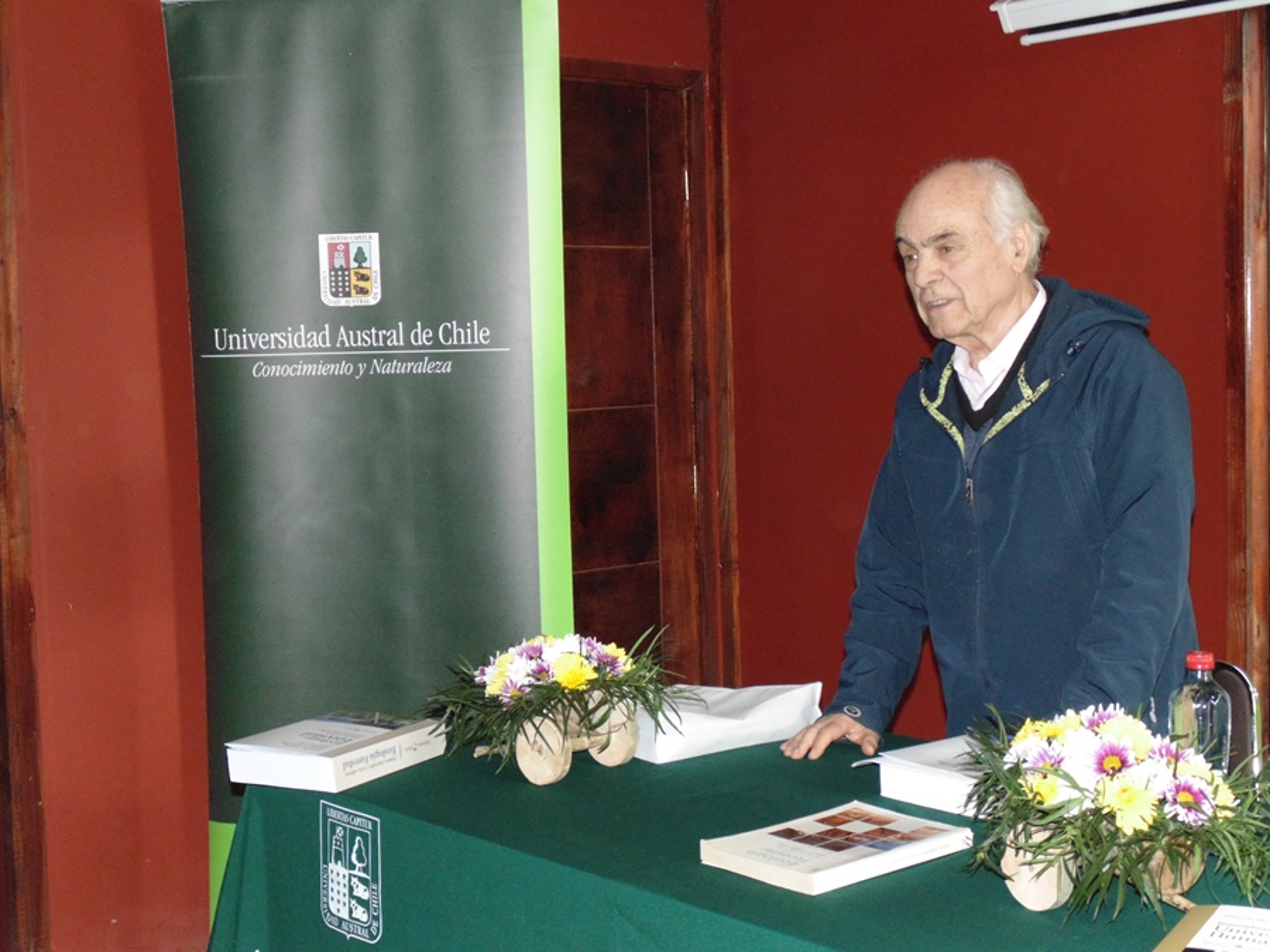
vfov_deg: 27.5
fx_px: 1944
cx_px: 635
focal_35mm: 53
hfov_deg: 36.2
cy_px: 476
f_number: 3.9
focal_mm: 9.5
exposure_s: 1/60
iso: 400
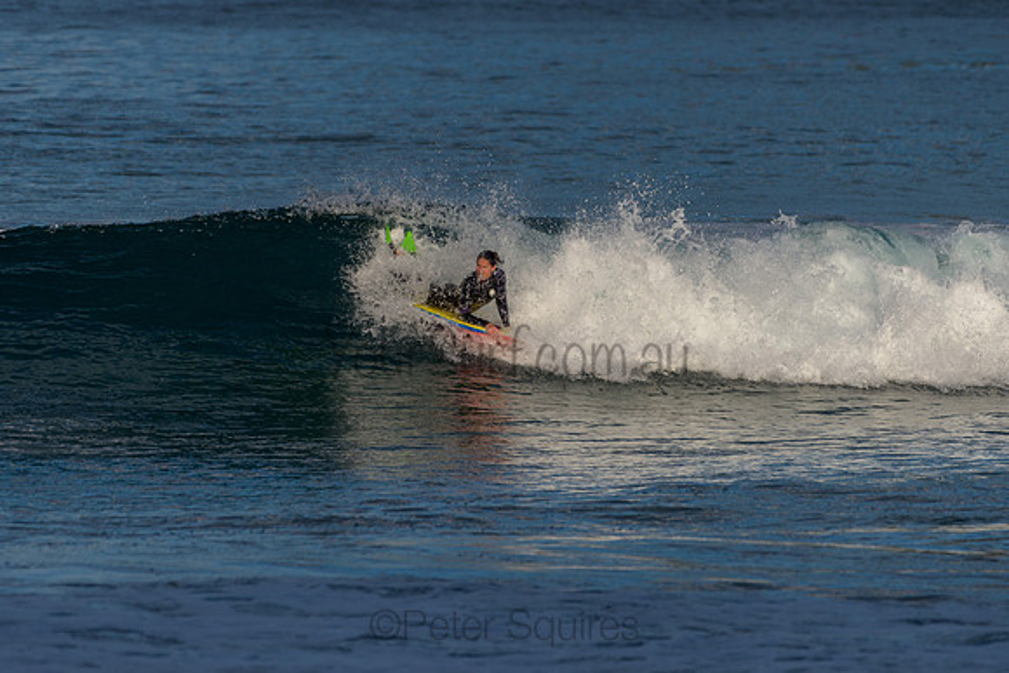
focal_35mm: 613
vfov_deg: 2.2
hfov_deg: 3.4
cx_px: 518
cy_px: 327
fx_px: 17192
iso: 110
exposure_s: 1/2000
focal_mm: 500
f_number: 5.6
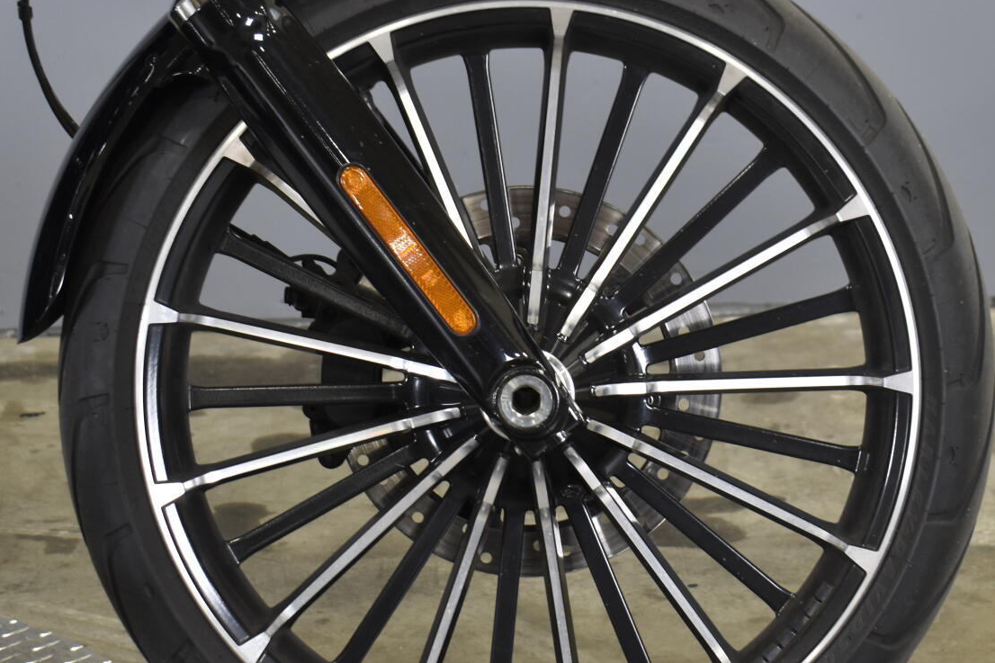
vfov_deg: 14.4
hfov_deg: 21.5
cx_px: 467
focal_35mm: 95
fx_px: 2622
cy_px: 308
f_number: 4.5
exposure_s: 1/20
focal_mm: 35
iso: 400
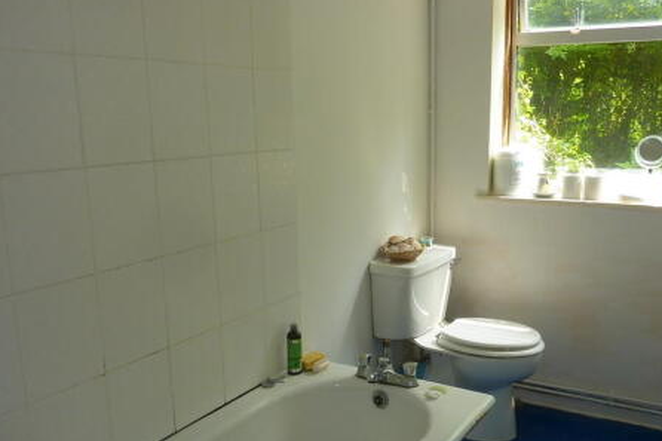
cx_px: 396
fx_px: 625
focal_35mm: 34
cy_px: 247
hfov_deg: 55.4
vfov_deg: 38.8
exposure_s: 1/80
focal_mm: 4.1
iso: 100
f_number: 3.3
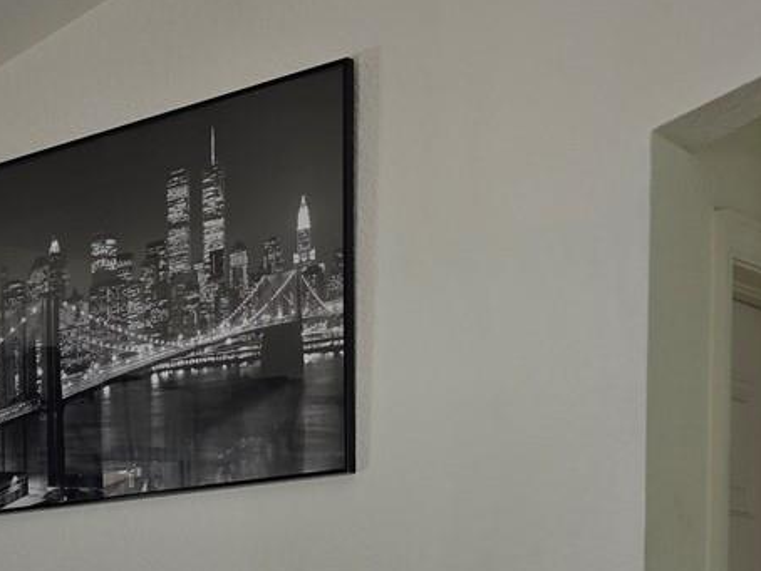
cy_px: 755
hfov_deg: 21.9
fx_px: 1782
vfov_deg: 17.1
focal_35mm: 81
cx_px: -211
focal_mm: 6.3
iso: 64
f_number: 1.7
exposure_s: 1/120
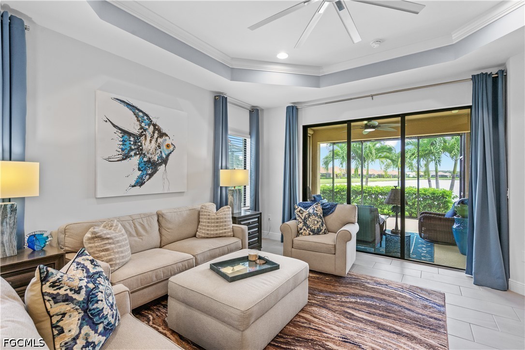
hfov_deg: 96.7
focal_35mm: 16
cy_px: 175
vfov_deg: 73.7
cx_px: 262
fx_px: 233
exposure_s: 1/25
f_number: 8
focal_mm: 16
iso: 400
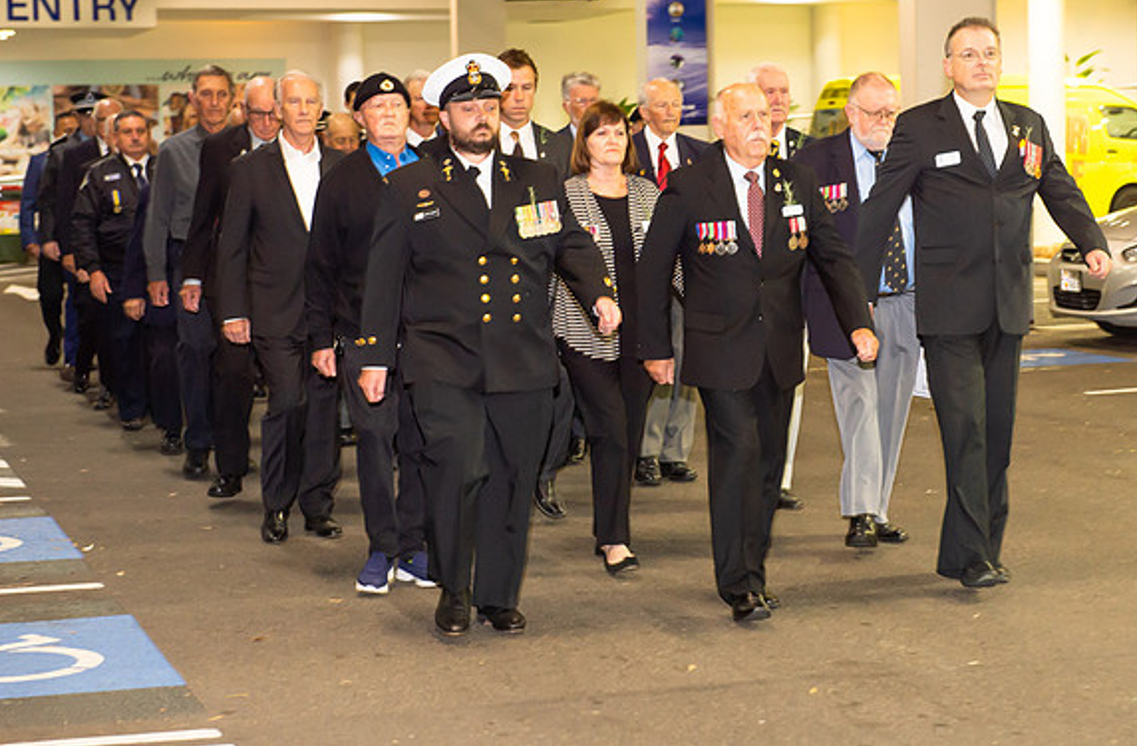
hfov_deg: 23.0
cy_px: 367
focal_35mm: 89
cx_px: 634
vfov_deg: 15.2
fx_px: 2796
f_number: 5.6
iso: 800
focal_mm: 70
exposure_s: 1/60
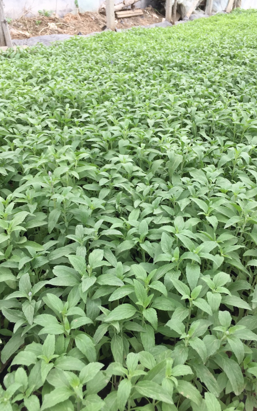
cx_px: 140
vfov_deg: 61.2
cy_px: 206
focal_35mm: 31
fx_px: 347
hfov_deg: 40.6
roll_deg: -1.0
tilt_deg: -30.5
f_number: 2.2
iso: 32
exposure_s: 1/321
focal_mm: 4.15
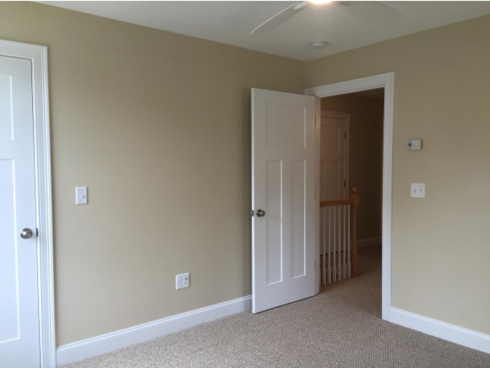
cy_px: 184
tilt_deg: -2.8
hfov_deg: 61.6
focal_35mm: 29
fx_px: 411
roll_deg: -0.5
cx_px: 245
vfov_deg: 48.3
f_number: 2.2
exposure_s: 1/60
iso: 40
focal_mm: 4.15
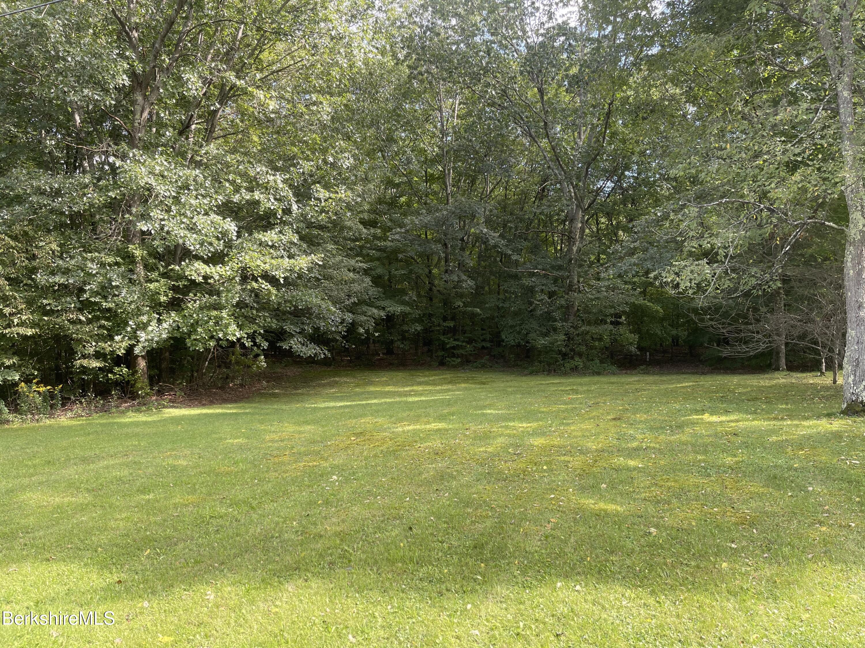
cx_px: 432
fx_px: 650
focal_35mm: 26
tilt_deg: +0.1
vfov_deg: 53.1
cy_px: 324
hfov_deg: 67.3
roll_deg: -1.1
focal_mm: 5.1
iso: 32
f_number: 1.6
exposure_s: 1/190
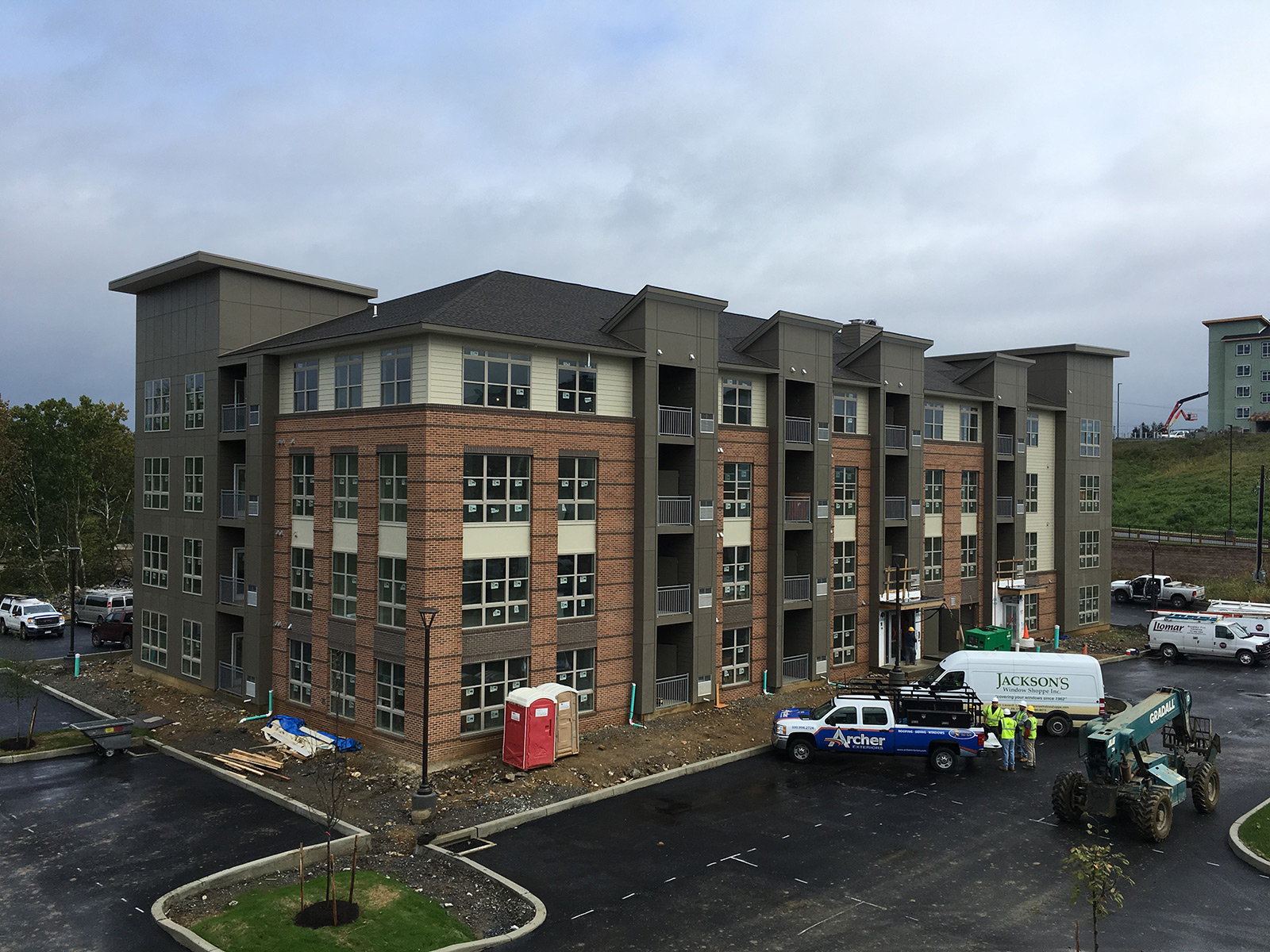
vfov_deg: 48.2
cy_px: 476
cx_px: 635
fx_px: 1064
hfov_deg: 61.7
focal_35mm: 29
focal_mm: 4.15
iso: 25
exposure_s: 1/769
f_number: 2.2
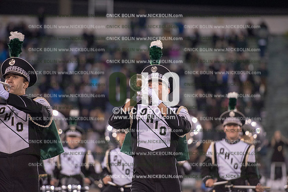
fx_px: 1600
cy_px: 96
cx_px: 144
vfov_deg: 6.9
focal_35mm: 200
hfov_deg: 10.3
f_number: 3.2
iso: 5000
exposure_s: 1/1250
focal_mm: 200
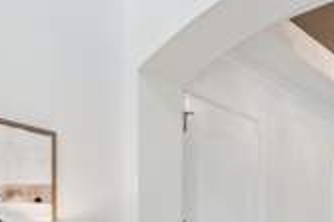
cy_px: 271
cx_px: 226
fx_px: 454
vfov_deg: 24.7
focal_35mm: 49
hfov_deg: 39.8
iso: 800
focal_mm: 17
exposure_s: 1/50
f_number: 10
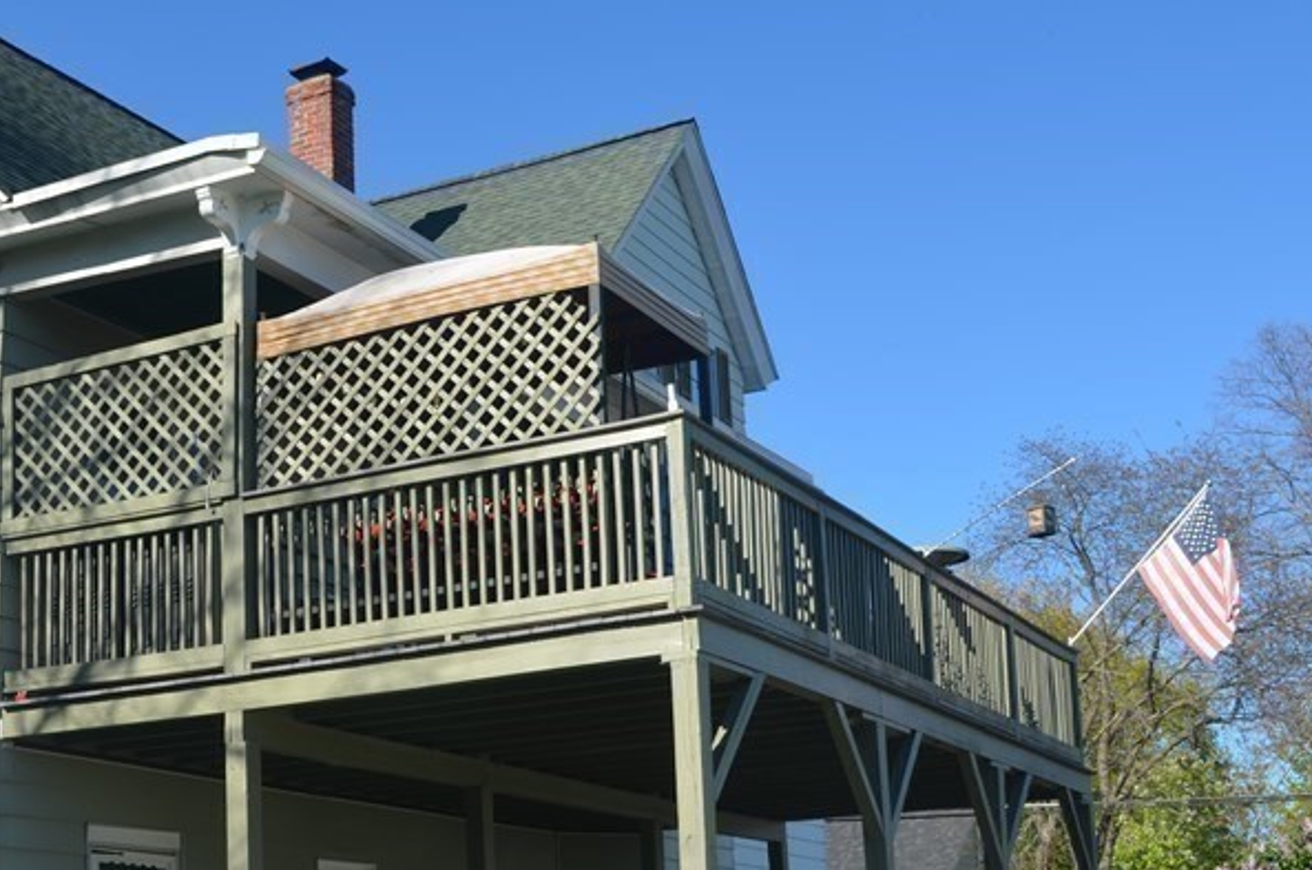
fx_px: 2073
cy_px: 669
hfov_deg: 34.6
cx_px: 387
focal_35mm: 57
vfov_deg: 23.4
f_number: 8
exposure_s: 1/250
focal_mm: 22
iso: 110
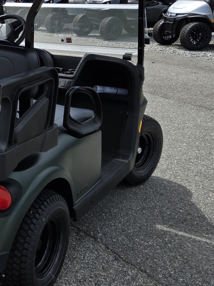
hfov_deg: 22.4
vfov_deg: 33.0
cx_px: -68
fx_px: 478
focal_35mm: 58
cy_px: 102
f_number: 1.8
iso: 25
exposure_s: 1/2134
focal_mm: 5.4
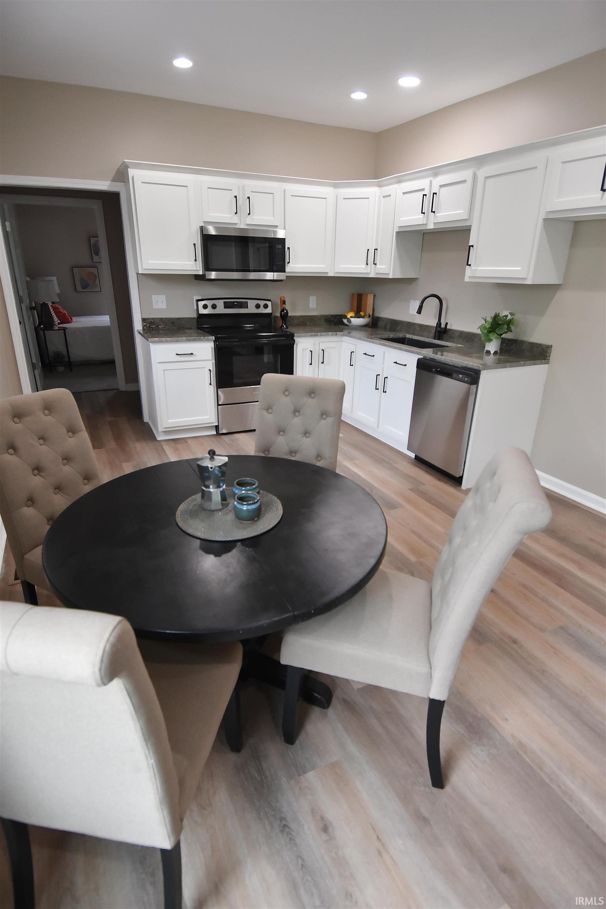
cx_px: 303
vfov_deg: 90.0
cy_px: 454
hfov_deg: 67.4
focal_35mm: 18
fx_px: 454
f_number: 5
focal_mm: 12
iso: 800
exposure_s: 1/100
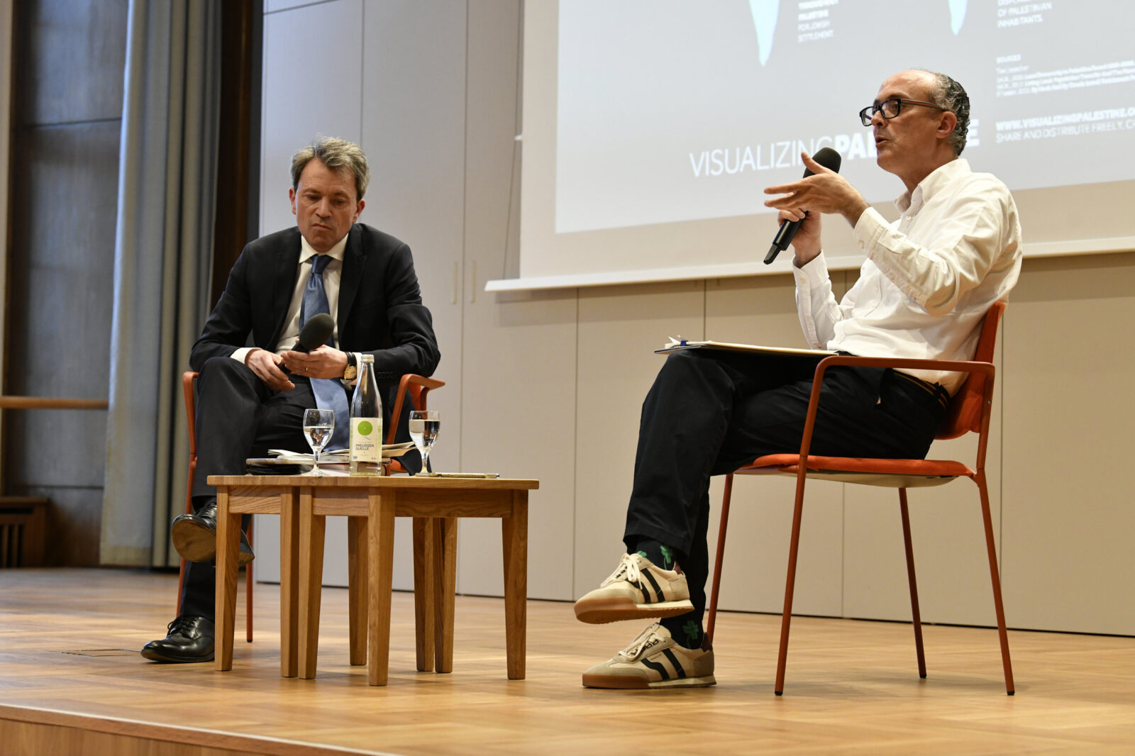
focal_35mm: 85
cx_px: 568
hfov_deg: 23.9
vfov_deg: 16.1
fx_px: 2679
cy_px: 378
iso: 3200
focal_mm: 85
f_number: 5
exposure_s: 1/250
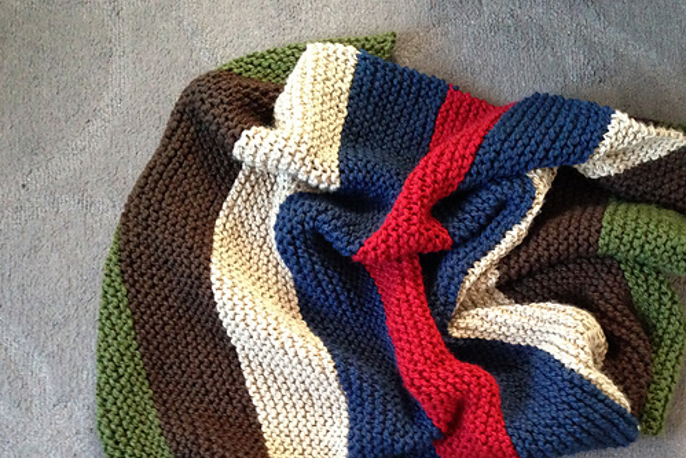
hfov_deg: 44.3
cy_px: 318
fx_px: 839
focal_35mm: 44
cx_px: 410
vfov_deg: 30.2
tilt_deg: -82.8
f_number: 2.4
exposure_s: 1/15
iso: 400
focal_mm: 4.12
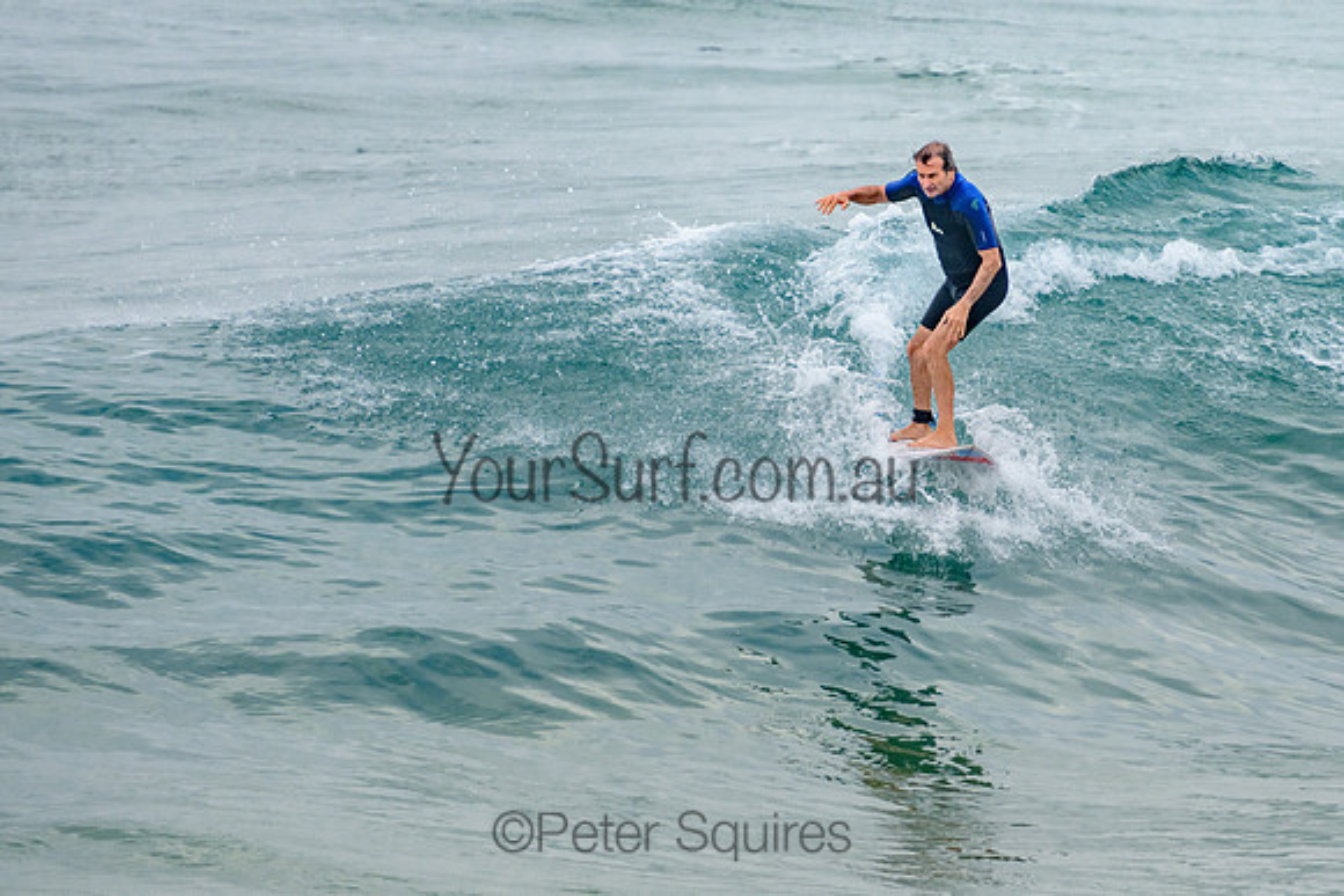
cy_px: 281
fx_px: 20516
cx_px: 890
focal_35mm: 549
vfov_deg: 2.5
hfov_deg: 3.8
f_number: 5.6
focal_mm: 400
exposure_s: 1/1250
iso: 500
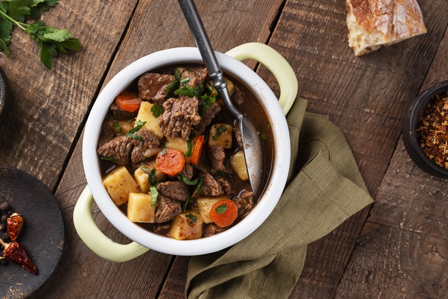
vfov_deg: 22.3
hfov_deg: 32.8
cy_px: 147
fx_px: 759
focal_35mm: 61
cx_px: 187
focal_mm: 50
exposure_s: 1/100
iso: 100
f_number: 9
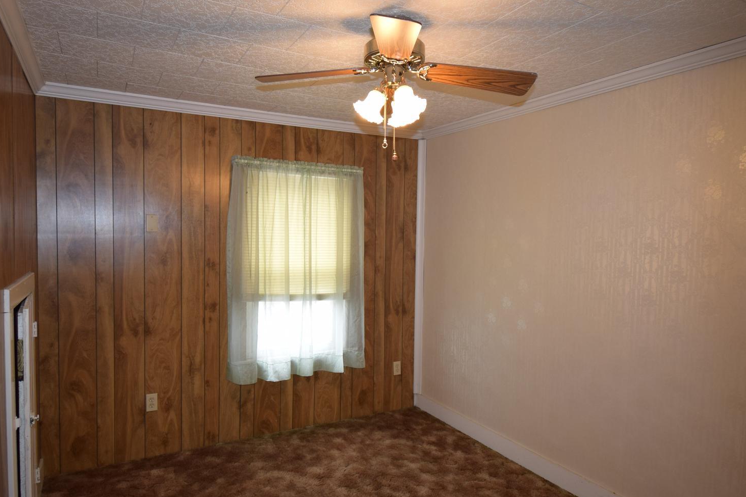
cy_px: 257
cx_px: 346
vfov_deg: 59.5
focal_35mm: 21
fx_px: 435
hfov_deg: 81.1
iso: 400
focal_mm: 10
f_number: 4.5
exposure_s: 1/40
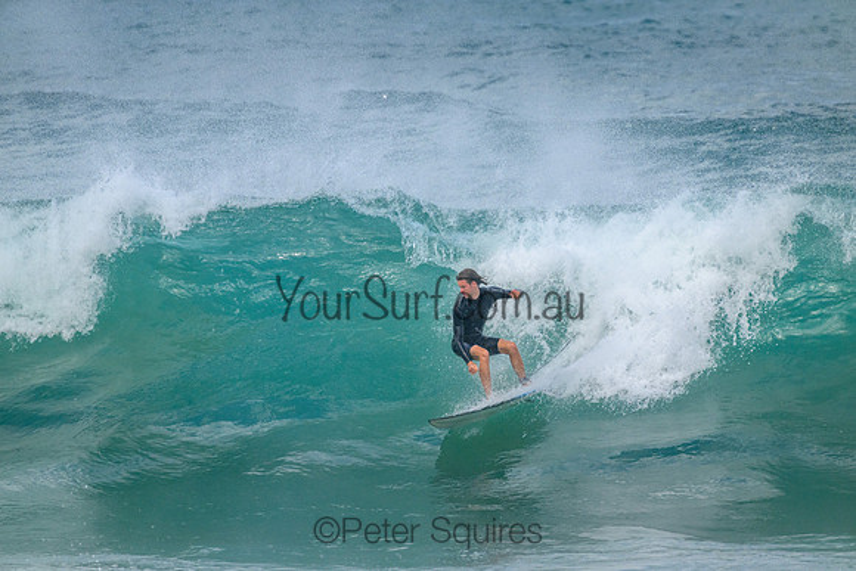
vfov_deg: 1.7
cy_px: 286
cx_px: 428
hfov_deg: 2.6
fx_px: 19026
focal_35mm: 800
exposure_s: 1/2000
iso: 1250
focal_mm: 800
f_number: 11
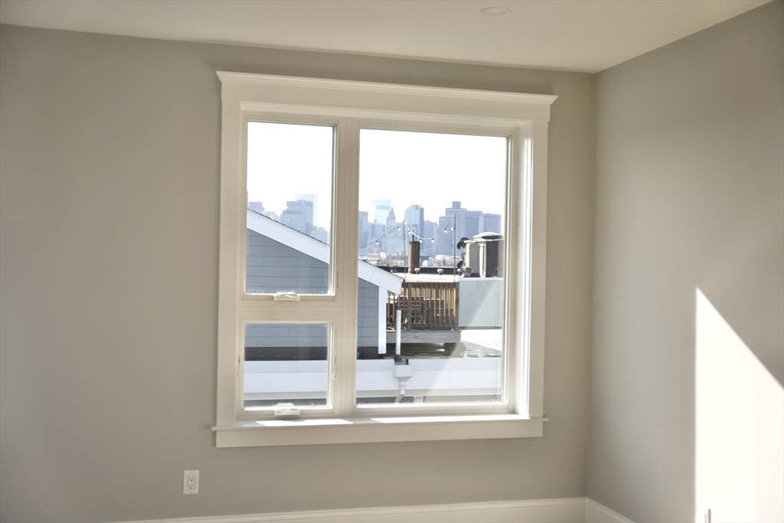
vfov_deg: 32.3
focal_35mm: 41
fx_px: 902
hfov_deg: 47.0
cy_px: 262
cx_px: 392
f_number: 2.8
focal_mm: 41.4
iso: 64
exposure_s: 1/640
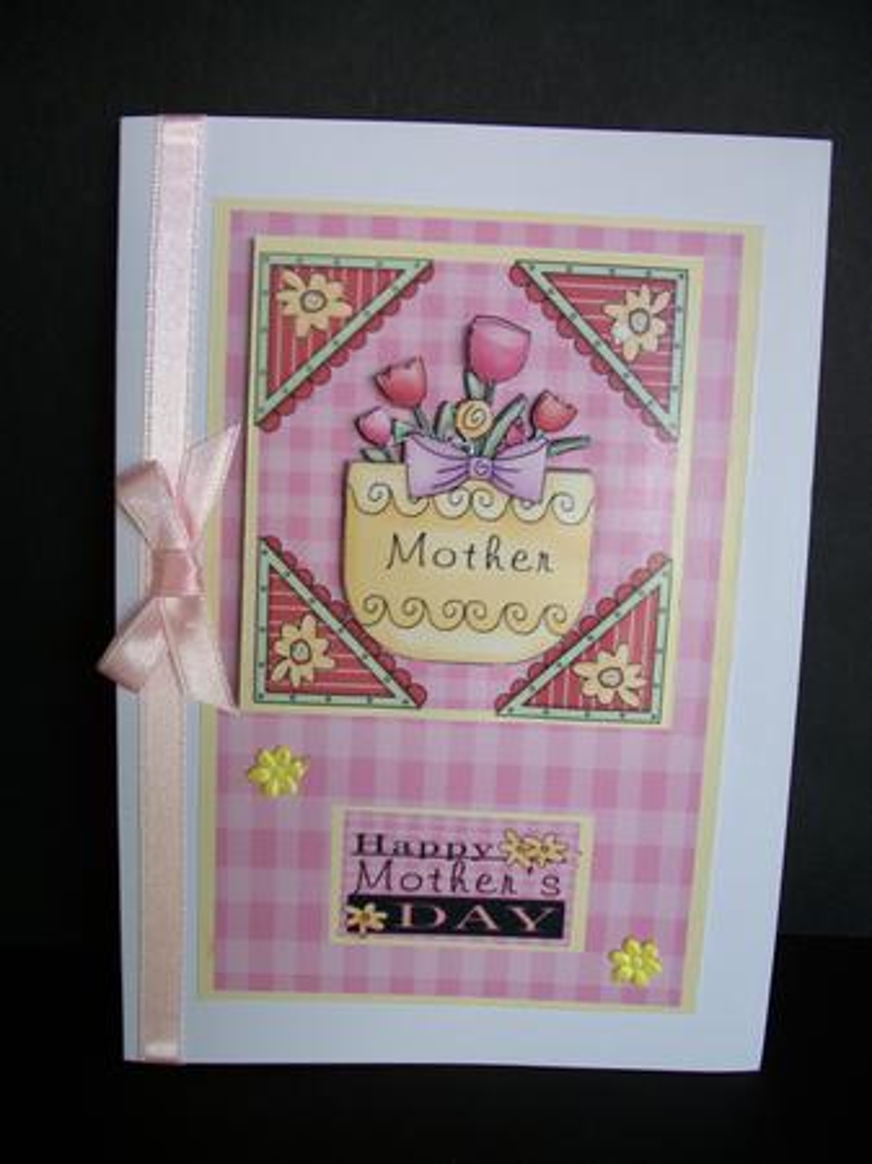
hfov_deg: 44.1
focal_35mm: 32
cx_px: 436
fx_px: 1076
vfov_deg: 56.8
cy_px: 582
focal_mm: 5.7
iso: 80
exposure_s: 1/160
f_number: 2.9
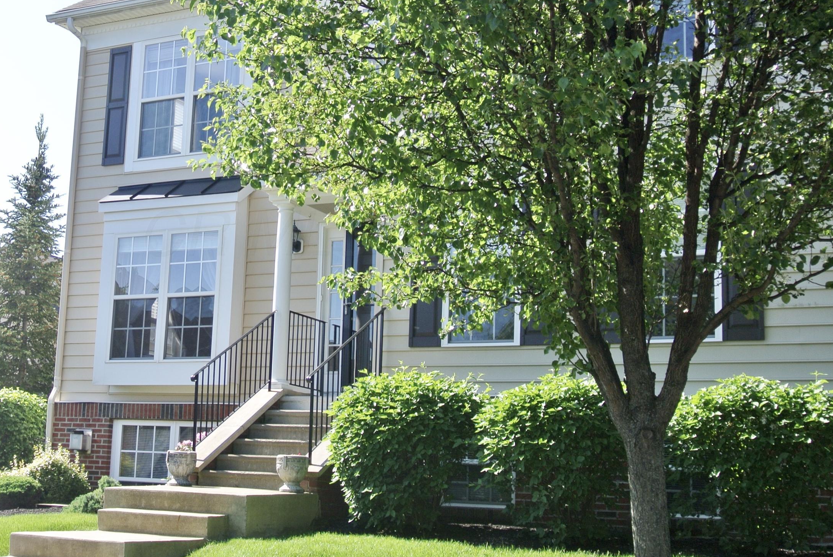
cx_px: 259
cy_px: 233
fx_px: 1344
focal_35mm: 58
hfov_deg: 34.0
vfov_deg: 23.4
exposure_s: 1/320
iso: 100
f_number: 4.5
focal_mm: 15.7
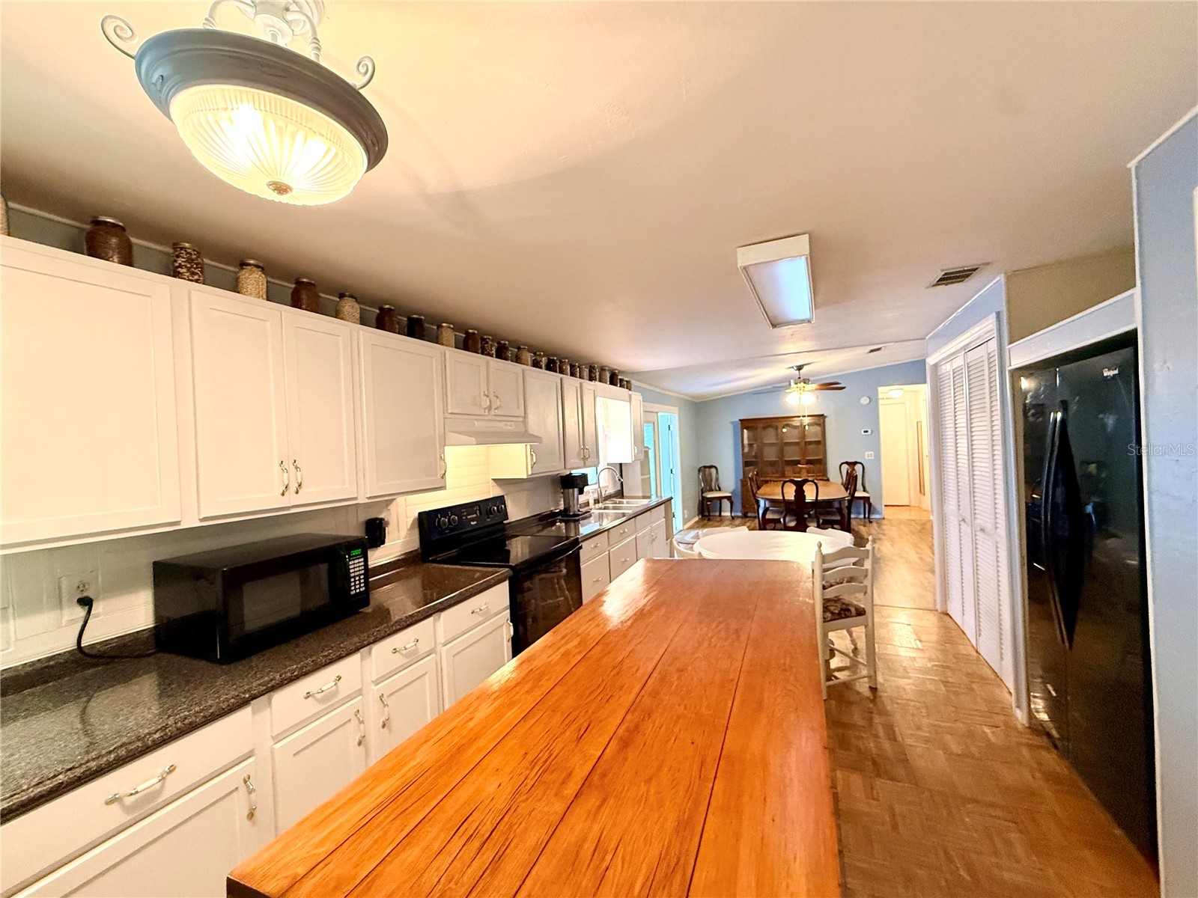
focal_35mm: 14
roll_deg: +2.3
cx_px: 599
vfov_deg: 85.7
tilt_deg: +0.1
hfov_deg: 102.1
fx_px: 485
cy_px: 449
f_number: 2.2
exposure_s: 1/60
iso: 400
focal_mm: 2.22
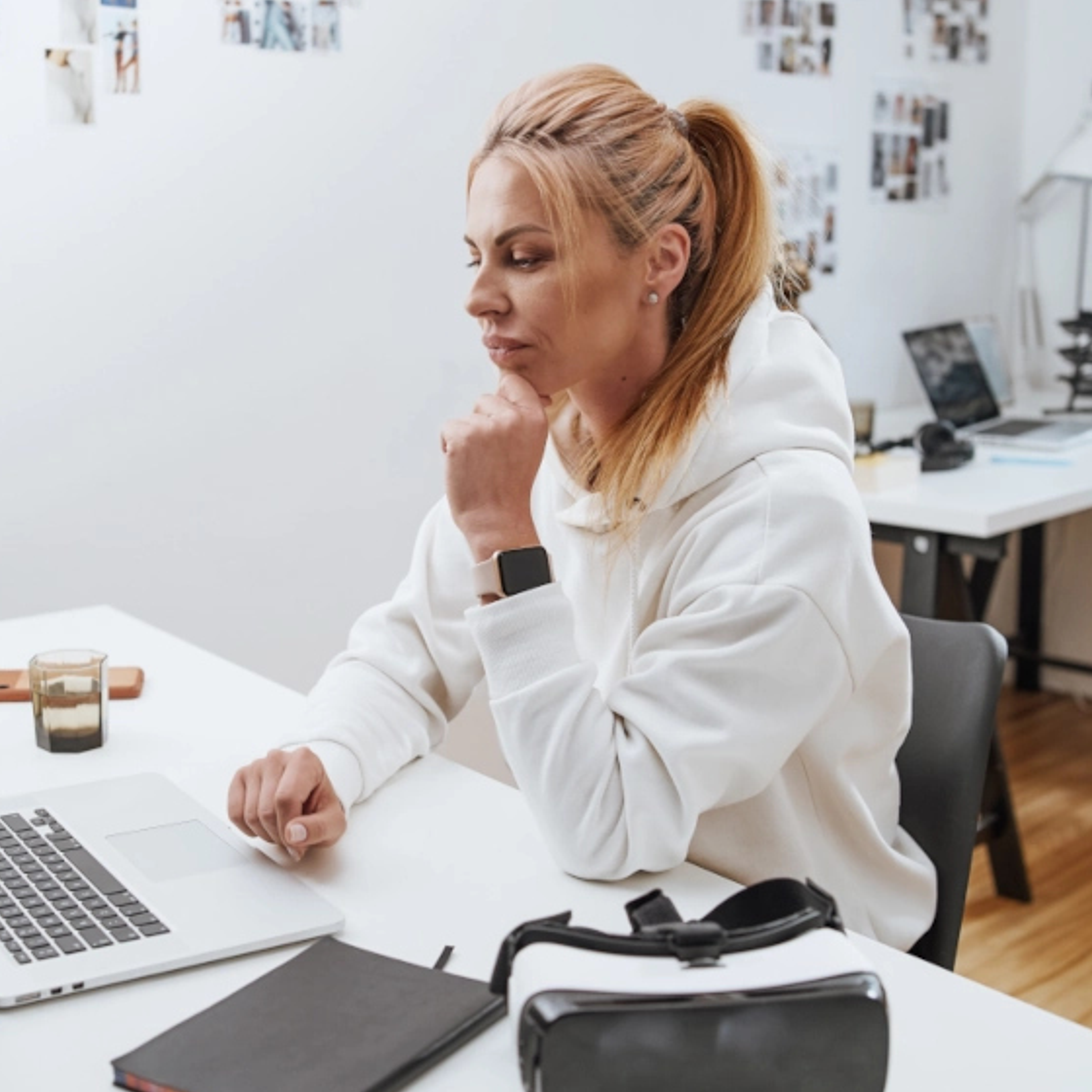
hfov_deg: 33.2
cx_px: 392
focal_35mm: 51
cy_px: 509
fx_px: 1820
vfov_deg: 33.4
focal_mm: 35
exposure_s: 1/200
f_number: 3.2
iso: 320
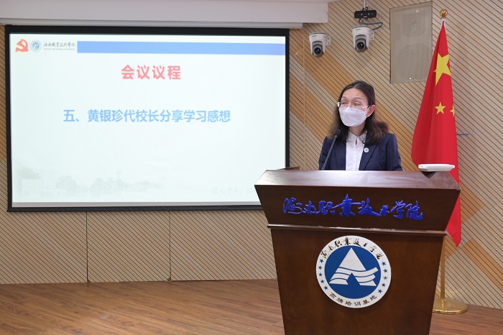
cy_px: 168
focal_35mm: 35
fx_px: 489
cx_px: 252
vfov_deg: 37.8
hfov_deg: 54.5
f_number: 4
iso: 560
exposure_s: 1/125
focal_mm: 35
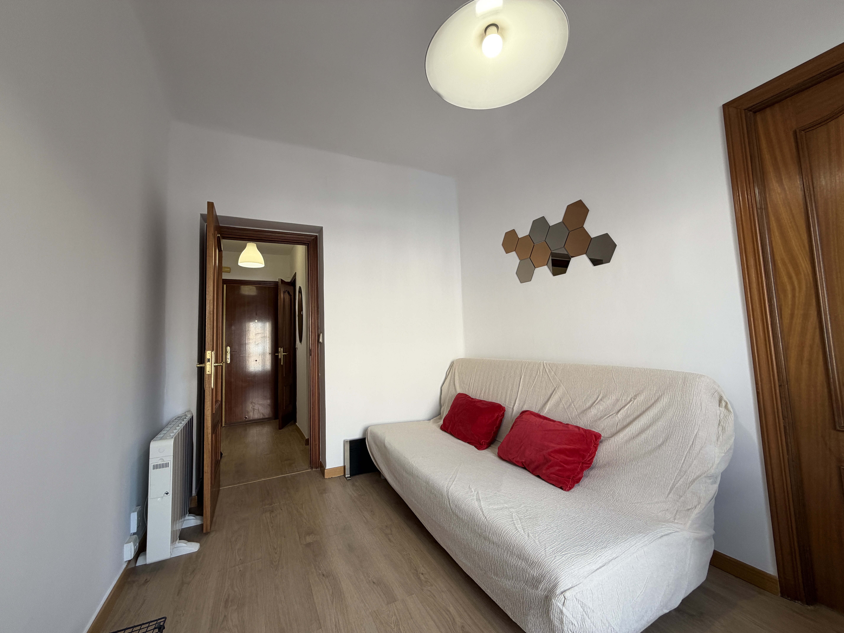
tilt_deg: +4.2
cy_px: 316
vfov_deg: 85.7
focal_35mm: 14
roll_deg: +1.8
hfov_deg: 102.1
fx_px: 341
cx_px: 422
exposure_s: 1/121
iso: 100
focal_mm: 2.22
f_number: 2.2
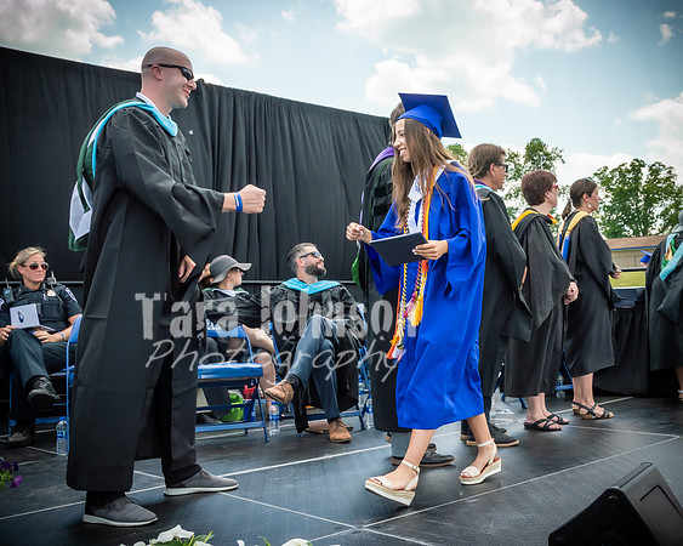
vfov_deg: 37.0
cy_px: 283
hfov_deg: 44.7
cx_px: 460
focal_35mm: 40
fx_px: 816
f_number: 7.1
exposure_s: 1/320
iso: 200
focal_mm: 20
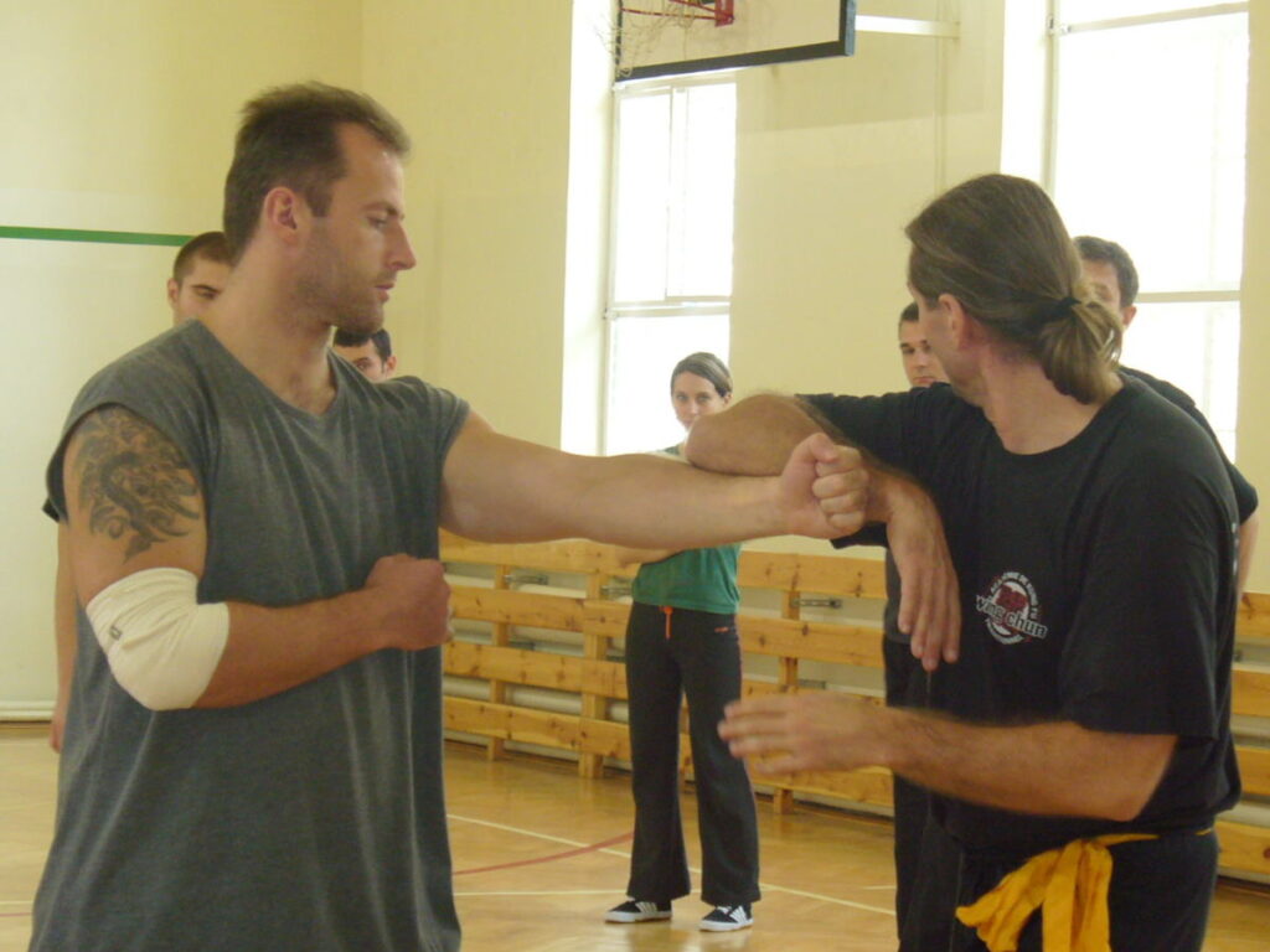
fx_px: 4439
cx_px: 635
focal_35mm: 121
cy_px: 476
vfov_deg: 12.2
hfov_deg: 16.3
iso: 125
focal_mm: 14.5
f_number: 3.4
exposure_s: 1/30
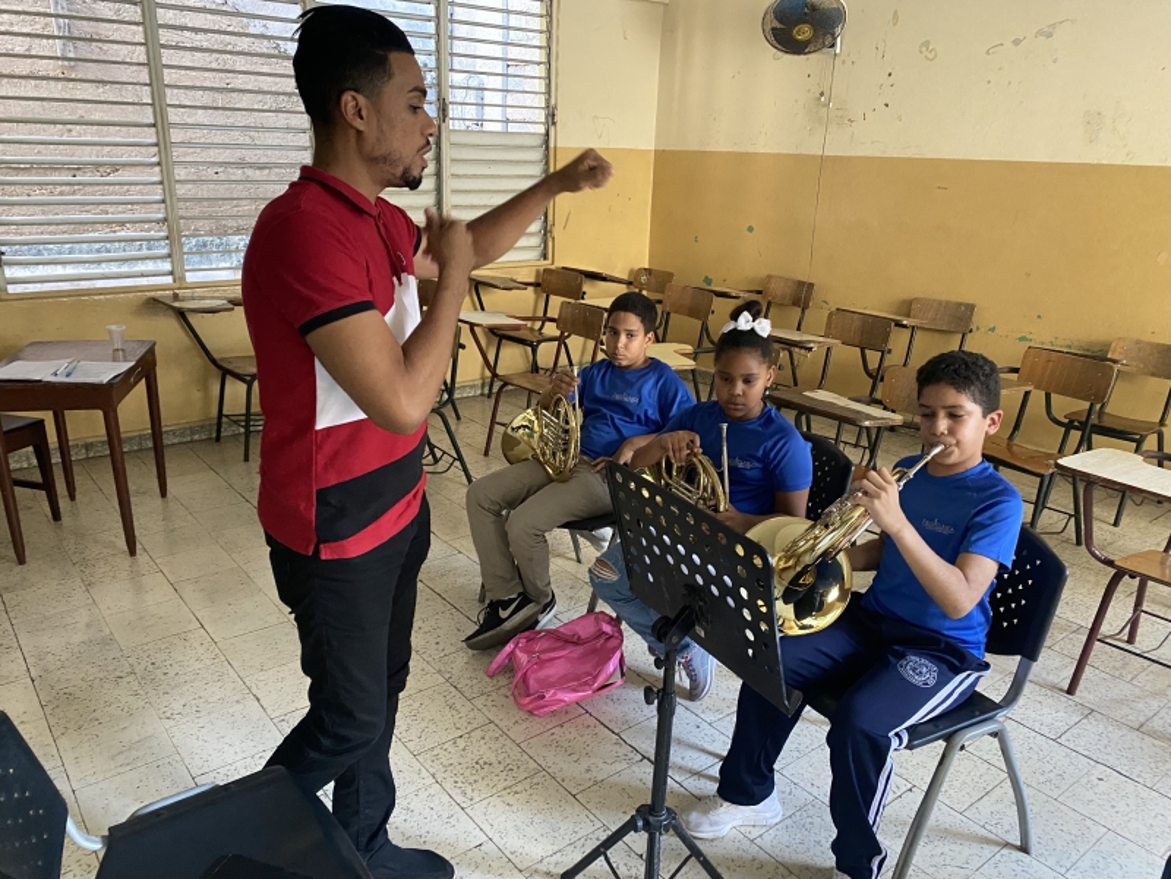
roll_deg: -1.9
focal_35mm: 26
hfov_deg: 67.3
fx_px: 880
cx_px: 586
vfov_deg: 53.1
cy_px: 440
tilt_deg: -18.7
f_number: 1.8
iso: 640
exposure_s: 1/30
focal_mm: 4.25
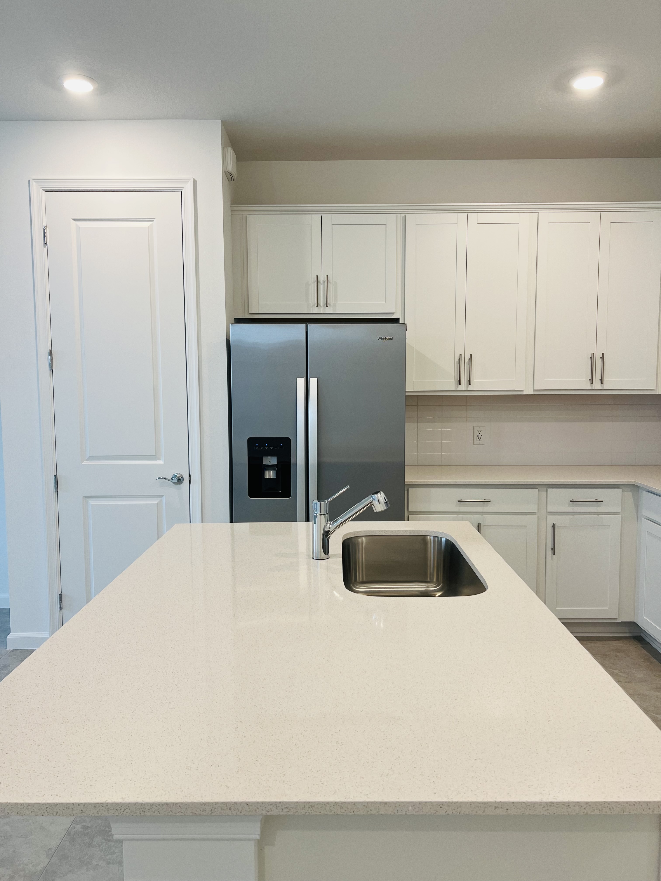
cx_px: 330
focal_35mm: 26
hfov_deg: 53.1
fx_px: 662
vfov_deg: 67.3
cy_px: 440
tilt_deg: -4.6
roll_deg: -0.1
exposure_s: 1/120
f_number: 1.5
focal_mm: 5.7
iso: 80
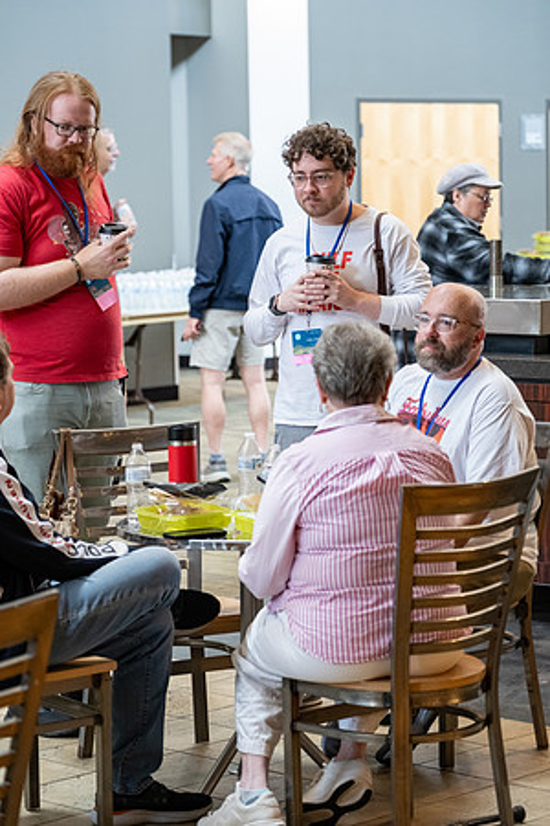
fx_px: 2566
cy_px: 413
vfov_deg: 18.3
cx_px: 275
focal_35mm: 112
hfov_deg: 12.2
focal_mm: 74.4
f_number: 2.8
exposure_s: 1/110
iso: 2000
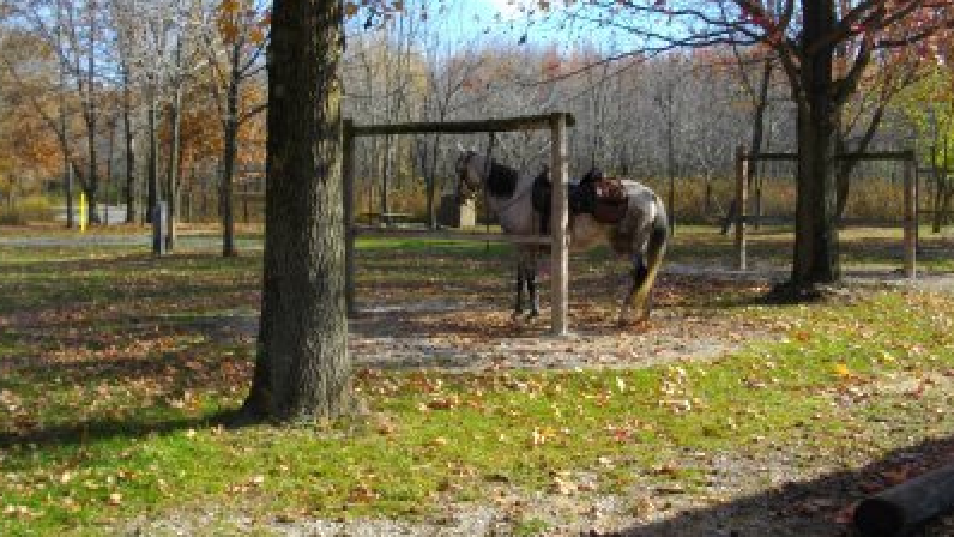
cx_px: 424
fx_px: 1063
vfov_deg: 28.2
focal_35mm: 42
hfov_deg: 48.3
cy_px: 187
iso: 100
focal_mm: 5.7
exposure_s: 1/160
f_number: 5.5
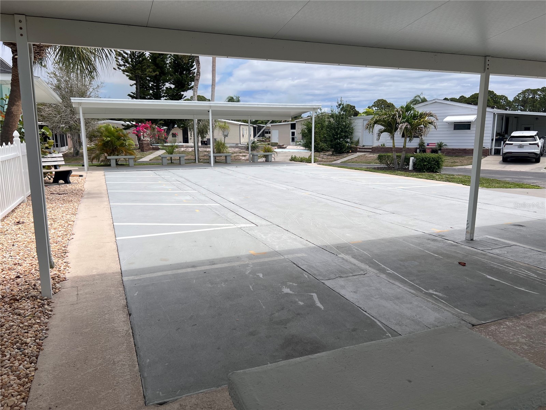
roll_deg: +0.4
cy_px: 205
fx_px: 410
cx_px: 273
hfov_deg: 67.3
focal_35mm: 26
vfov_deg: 53.1
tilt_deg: -8.6
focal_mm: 5.7
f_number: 1.5
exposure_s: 1/8000
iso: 50
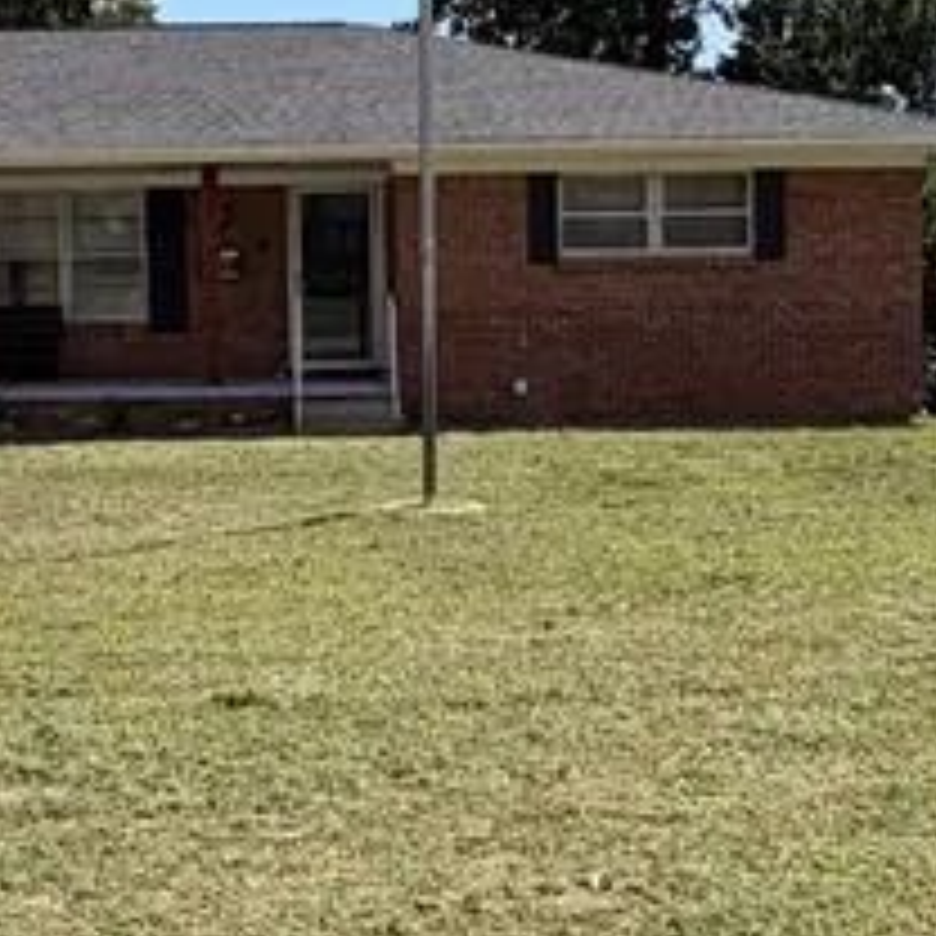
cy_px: 378
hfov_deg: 27.9
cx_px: 274
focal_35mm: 61
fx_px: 1866
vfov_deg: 28.1
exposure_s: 1/955
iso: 20
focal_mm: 2.22
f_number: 2.2
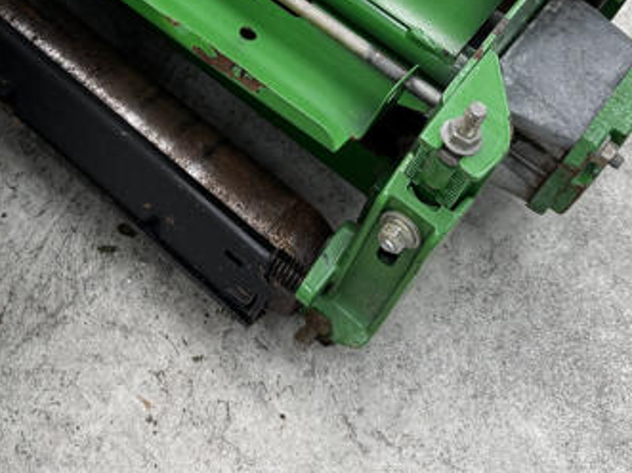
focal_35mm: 58
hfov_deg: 32.8
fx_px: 1059
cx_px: 189
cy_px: -50
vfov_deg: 23.6
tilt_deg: -53.2
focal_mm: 6.76
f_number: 1.78
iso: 125
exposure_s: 1/120
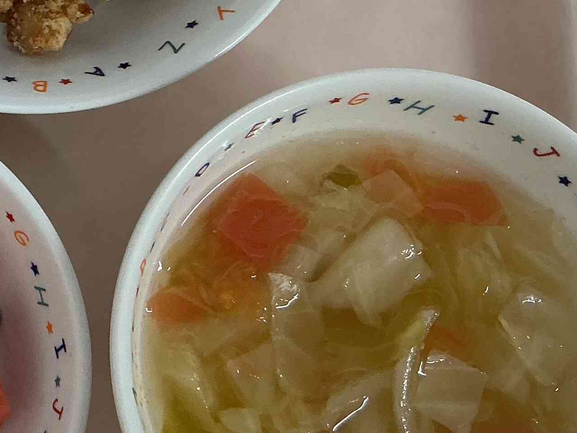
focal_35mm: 92
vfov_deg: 16.0
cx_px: -212
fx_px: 1533
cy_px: 112
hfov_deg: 19.4
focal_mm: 3
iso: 50
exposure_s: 1/60
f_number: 1.8
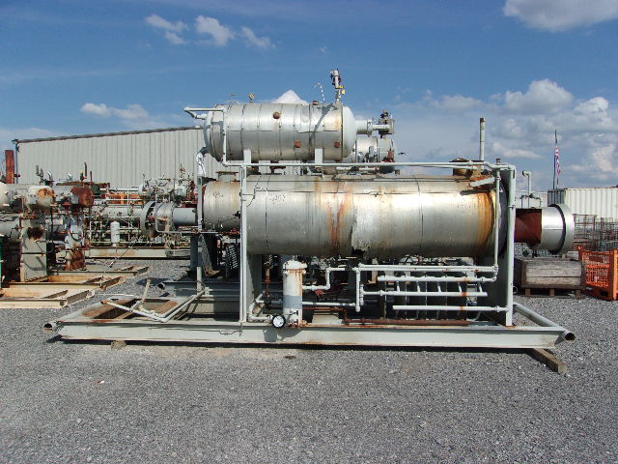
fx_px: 482
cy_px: 232
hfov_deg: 65.3
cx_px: 309
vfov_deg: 51.4
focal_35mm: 27
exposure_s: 1/210
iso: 80
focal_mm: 4.9
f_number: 10.4
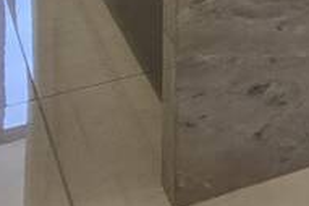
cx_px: 888
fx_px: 875
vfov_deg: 10.7
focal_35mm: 102
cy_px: -339
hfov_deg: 11.9
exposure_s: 1/60
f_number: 2.2
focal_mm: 2.2
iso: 50
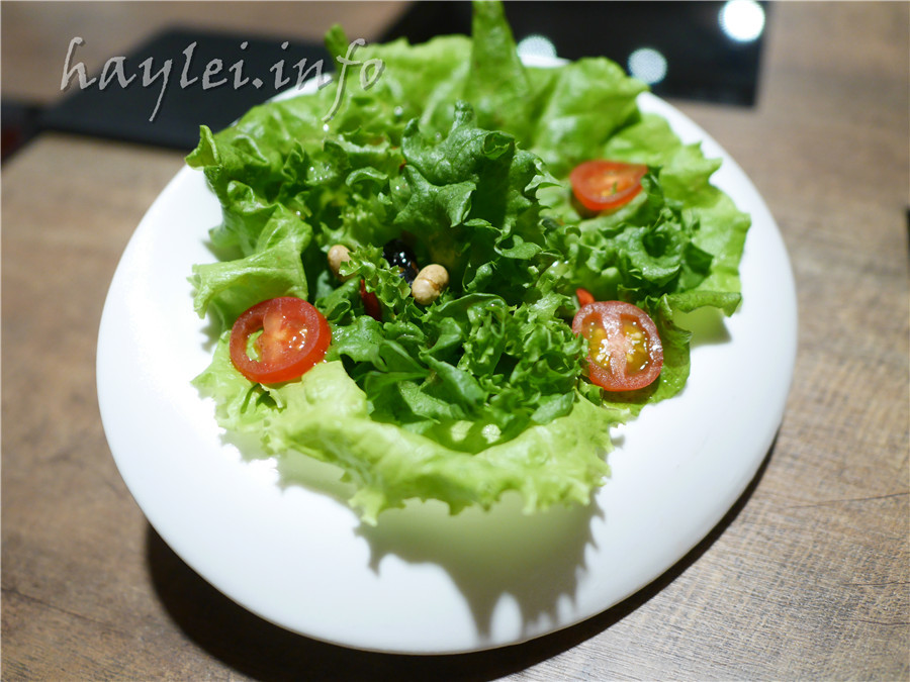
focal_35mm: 30
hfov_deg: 60.0
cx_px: 455
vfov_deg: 46.8
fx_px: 789
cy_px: 341
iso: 800
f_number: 1.7
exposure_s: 1/60
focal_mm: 15
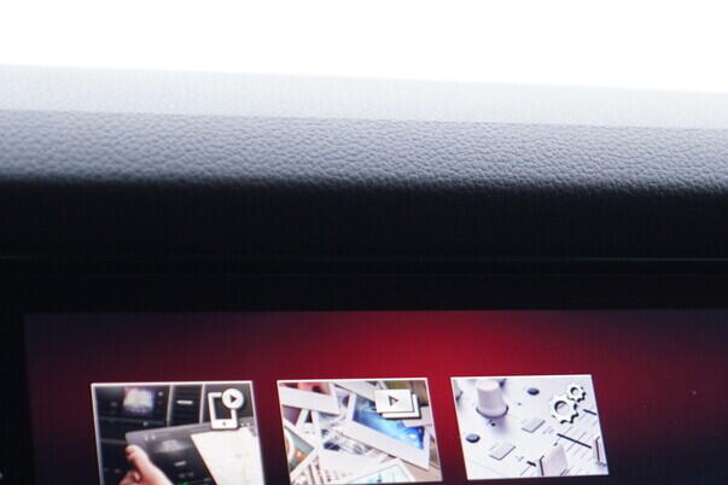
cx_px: 435
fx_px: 1739
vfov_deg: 15.5
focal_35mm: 86
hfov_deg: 23.6
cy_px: 506
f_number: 2.8
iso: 200
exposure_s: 1/40
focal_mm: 24
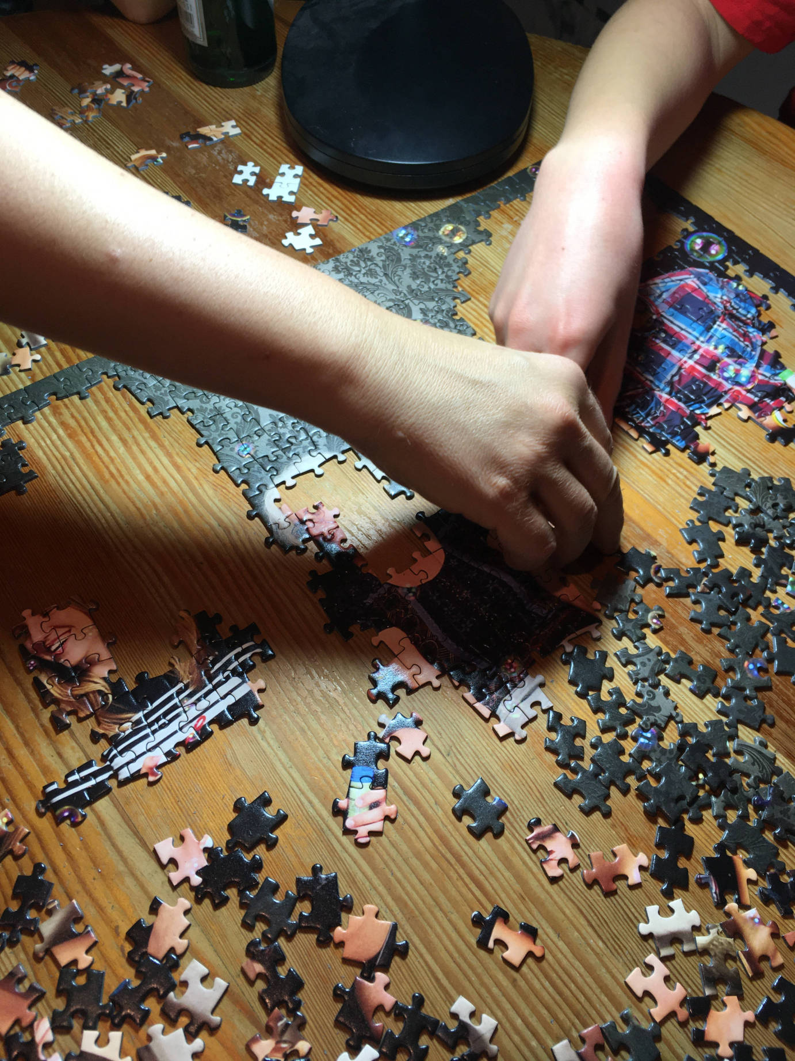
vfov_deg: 61.7
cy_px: 530
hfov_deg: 48.2
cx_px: 398
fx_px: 888
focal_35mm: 29
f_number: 2.2
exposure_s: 1/33
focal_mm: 4.2
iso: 32
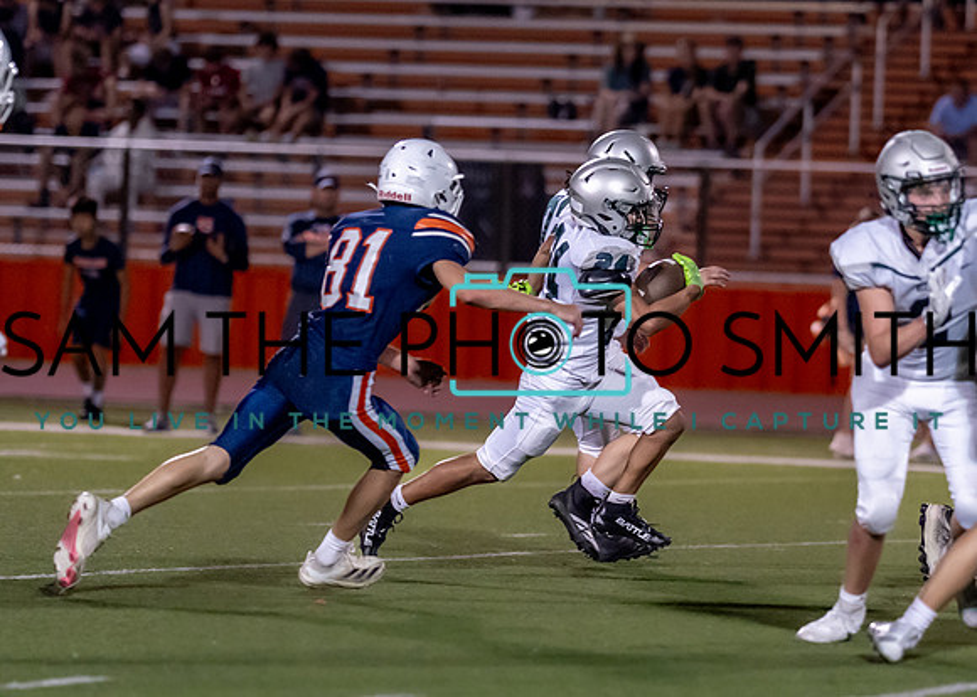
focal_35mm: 321
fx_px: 8905
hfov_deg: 6.3
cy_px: 406
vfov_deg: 4.5
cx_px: 605
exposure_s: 1/1000
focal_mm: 135
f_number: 1.8
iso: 1600
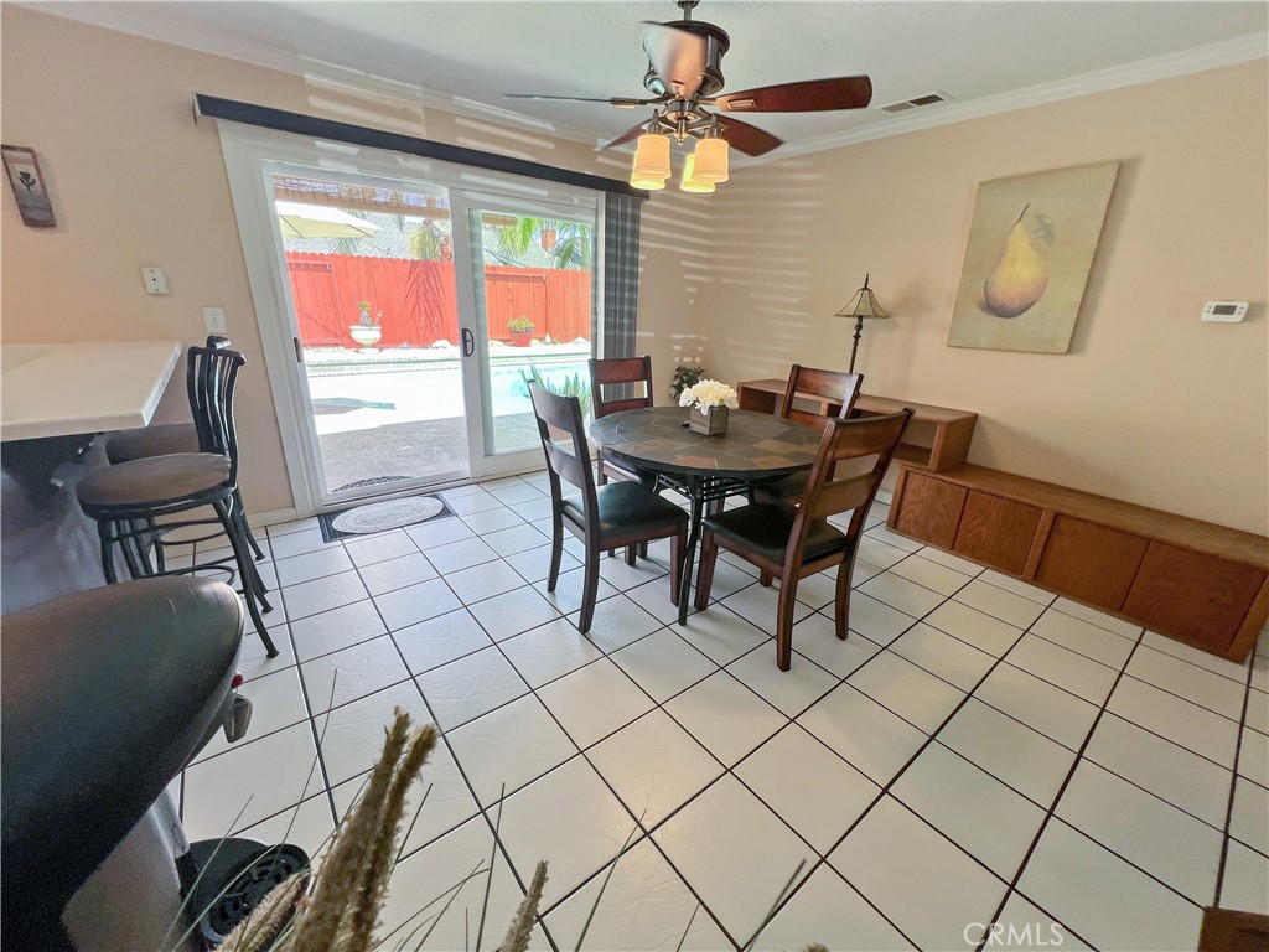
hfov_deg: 106.2
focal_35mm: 13
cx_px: 634
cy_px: 476
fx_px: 477
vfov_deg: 89.9
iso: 50
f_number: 1.8
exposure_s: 1/120
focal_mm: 1.57
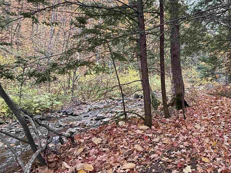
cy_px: 72
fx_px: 200
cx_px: 192
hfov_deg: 54.9
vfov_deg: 46.6
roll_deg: -2.4
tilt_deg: -1.4
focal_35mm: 30
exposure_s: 1/99
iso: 160
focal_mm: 2.22
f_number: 2.2
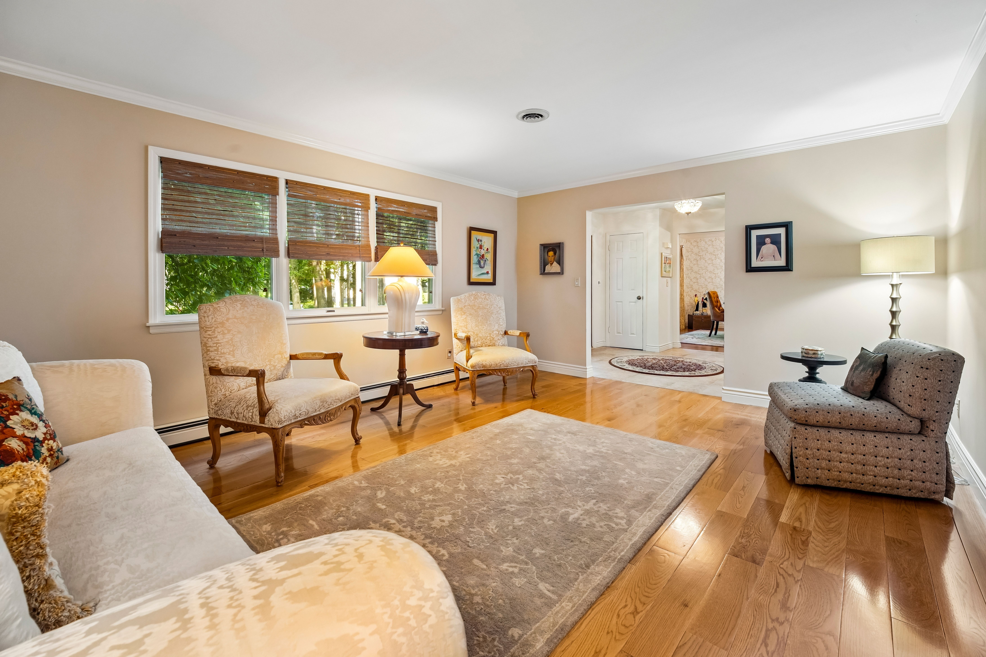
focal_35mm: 14
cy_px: 328
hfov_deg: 104.3
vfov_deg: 81.2
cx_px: 493
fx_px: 383
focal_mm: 14
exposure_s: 1/13
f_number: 7.1
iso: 800
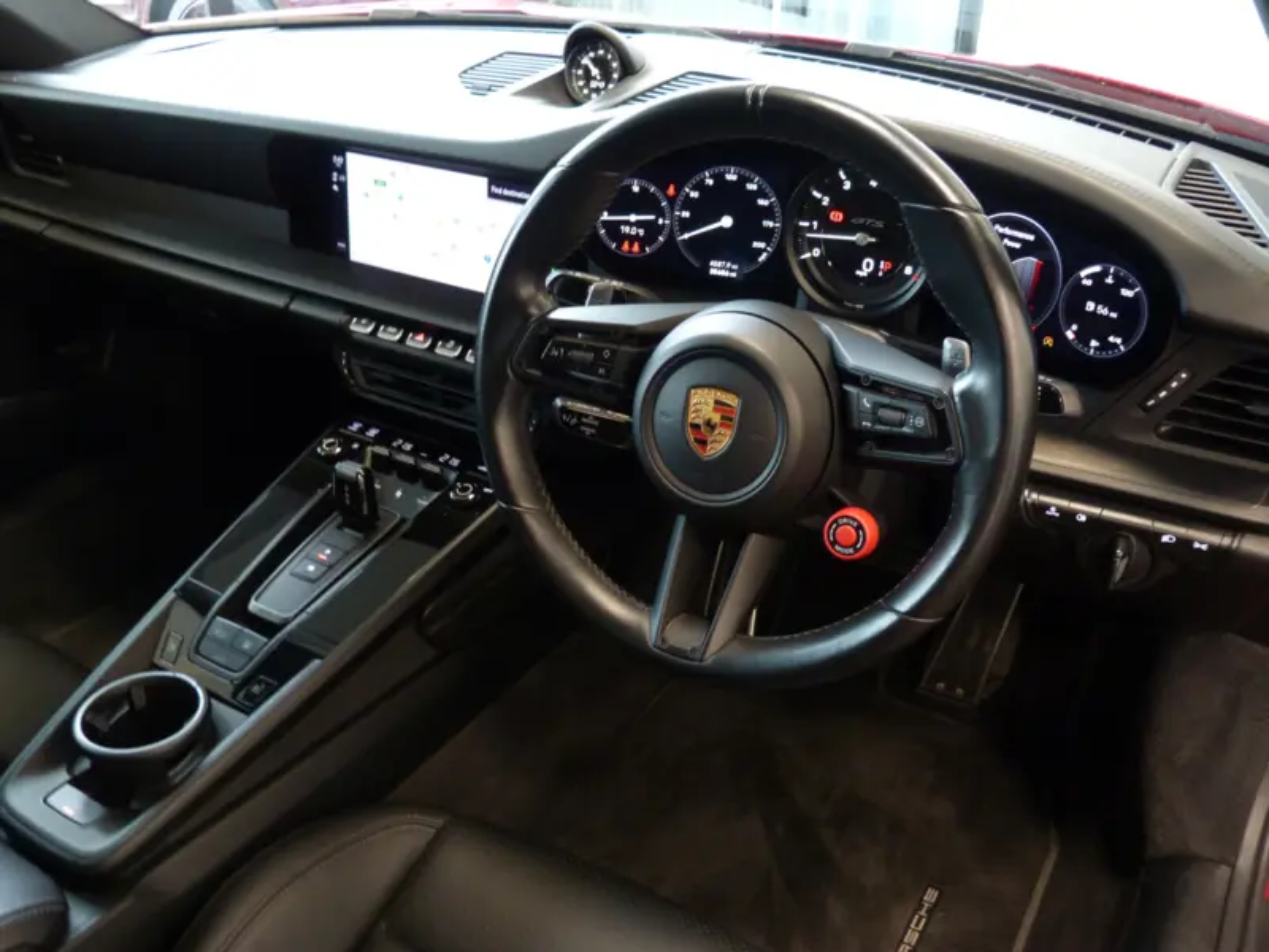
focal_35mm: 31
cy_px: 476
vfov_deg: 45.4
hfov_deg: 58.4
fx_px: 1136
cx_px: 634
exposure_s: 1/4
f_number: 3
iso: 200
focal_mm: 5.6
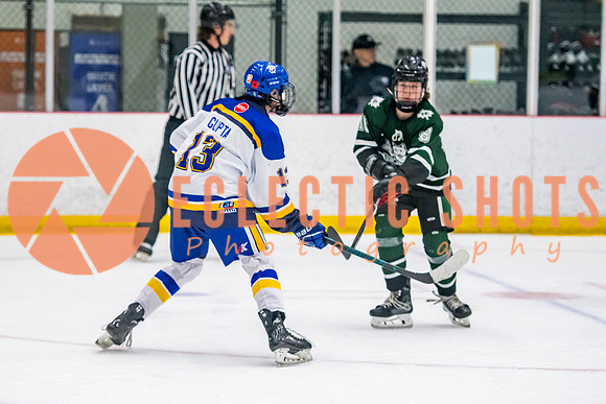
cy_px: 178
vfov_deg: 7.6
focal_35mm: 180
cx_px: 260
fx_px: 3038
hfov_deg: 11.4
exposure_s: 1/640
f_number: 3.2
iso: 2000
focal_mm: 116
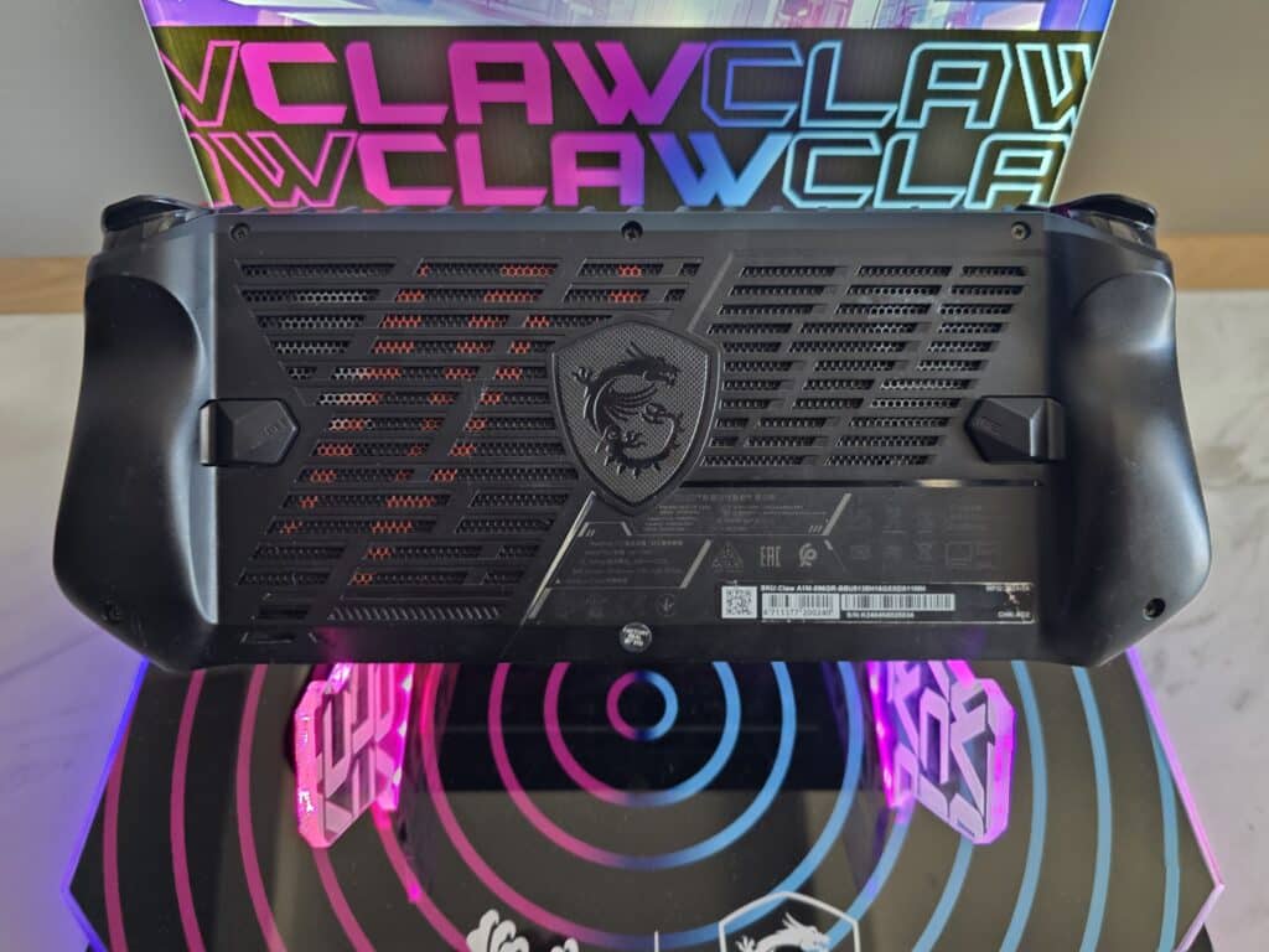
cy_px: 476
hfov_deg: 73.9
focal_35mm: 23
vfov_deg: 58.9
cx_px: 634
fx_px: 843
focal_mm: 6.3
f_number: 1.7
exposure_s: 1/120
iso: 500
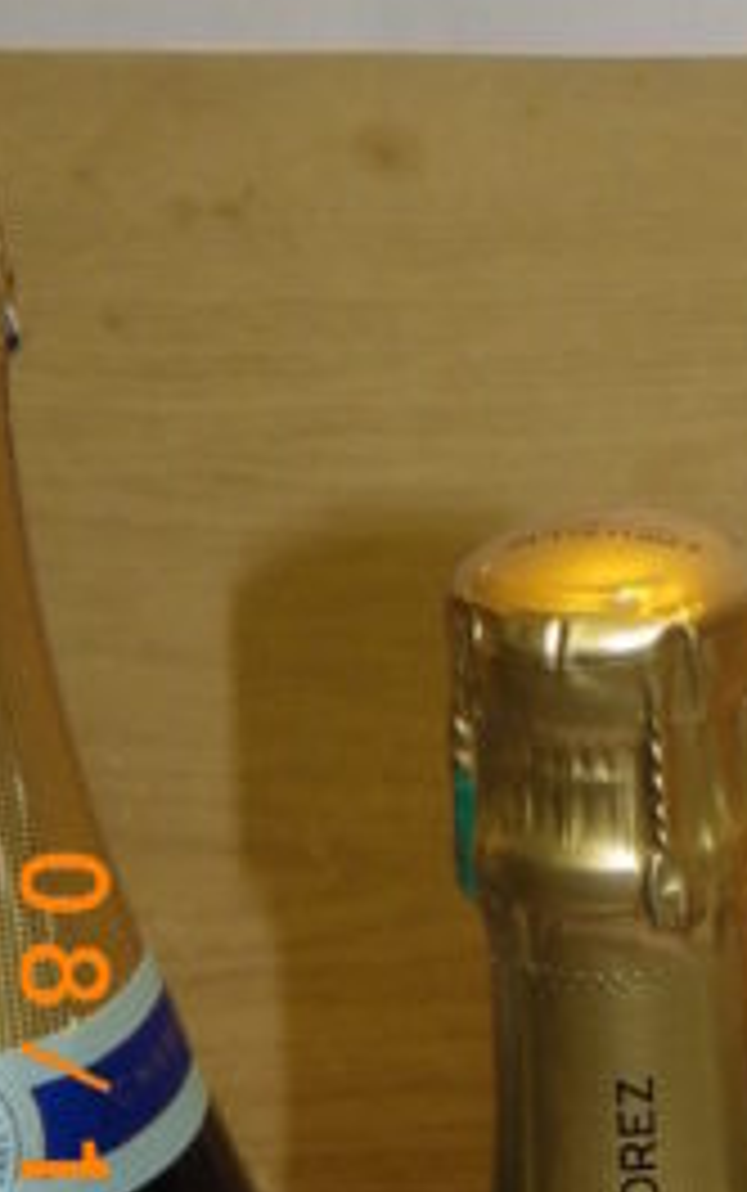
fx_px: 5463
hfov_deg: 7.6
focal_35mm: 168
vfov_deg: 12.4
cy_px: 423
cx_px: 1390
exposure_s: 1/50
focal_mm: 7.4
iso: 200
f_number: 3.6
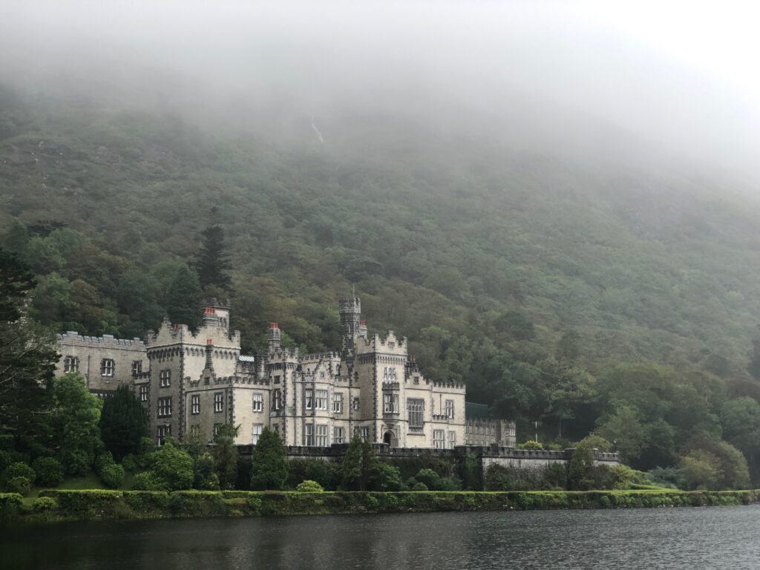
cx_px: 380
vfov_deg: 25.7
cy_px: 285
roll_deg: +1.2
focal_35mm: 57
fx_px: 1251
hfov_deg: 33.8
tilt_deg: +7.9
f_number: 2.8
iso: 20
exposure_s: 1/60
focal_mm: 6.6
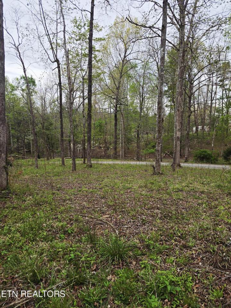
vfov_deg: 73.9
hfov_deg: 58.9
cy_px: 154
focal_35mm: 23
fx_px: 205
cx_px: 116
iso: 16
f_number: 1.7
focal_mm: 6.3
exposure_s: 1/180
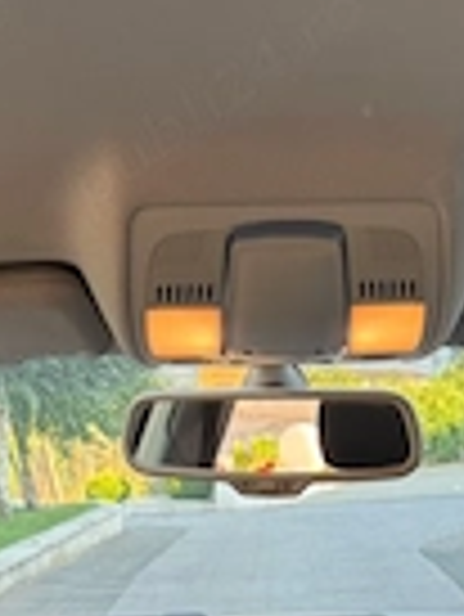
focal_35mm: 70
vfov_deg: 23.6
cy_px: 854
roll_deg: +0.1
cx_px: 306
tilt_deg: -18.1
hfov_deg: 21.0
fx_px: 1249
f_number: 1.78
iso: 125
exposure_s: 1/121
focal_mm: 6.76
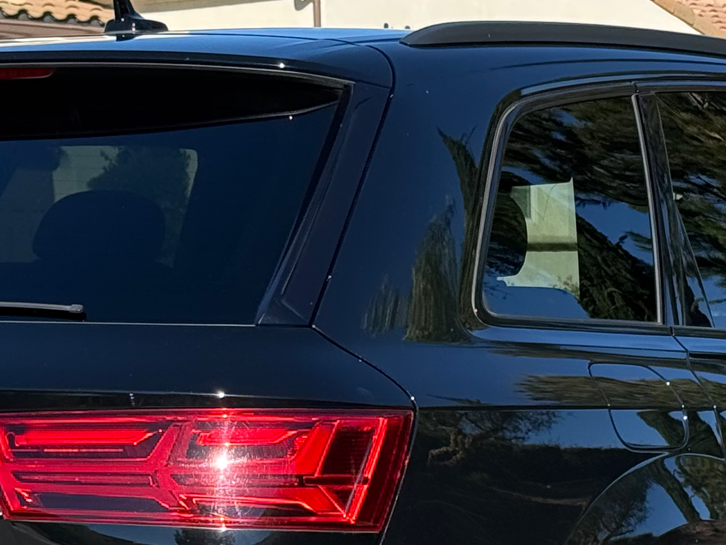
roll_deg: +1.3
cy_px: 570
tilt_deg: -5.1
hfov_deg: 13.2
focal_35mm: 150
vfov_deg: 9.8
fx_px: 3147
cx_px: 379
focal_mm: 6.76
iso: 100
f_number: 1.78
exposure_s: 1/2762
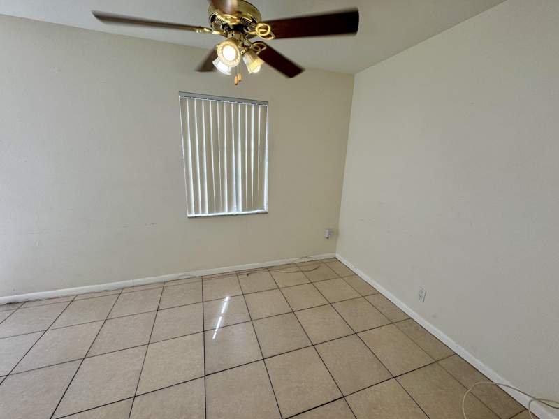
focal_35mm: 14
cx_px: 280
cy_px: 210
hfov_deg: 102.1
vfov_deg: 85.7
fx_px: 226
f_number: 2.2
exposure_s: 1/153
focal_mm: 2.22
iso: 40
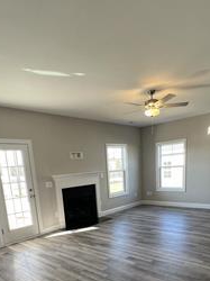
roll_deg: +3.4
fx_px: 203
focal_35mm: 25
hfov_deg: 54.8
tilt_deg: -8.3
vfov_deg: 64.6
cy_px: 216
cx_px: 101
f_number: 1.8
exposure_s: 1/99
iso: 80
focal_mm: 1.57
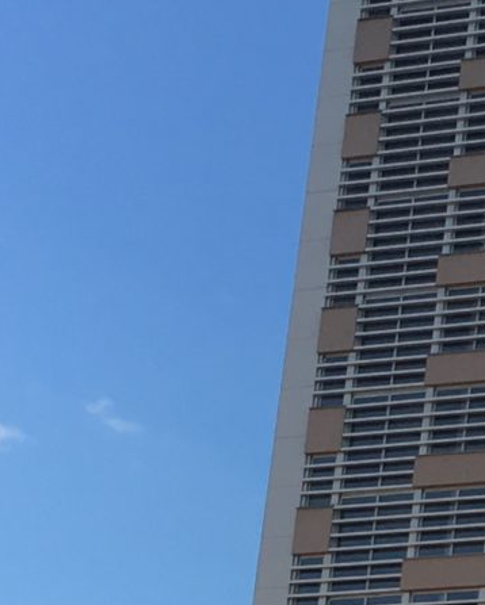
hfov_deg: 8.4
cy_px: 769
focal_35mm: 162
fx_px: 2905
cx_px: 1318
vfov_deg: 11.6
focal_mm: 4.15
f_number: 2.2
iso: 25
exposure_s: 1/894
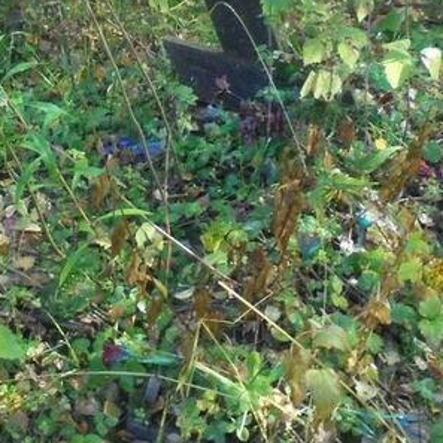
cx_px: 115
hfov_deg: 27.4
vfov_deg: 26.9
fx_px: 898
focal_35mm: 62
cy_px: 58
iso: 400
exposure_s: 1/160
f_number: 3.5
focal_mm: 4.6
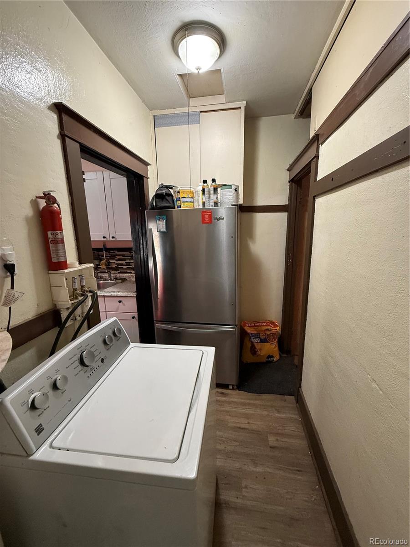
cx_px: 205
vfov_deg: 102.1
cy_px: 274
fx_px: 221
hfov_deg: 85.7
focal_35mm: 14
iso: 500
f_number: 2.2
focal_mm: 2.22
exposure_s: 1/60
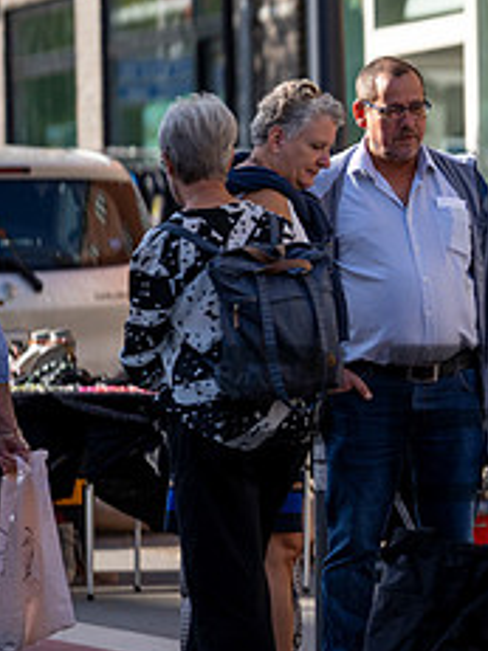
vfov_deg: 3.8
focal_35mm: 528
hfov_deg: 2.8
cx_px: 890
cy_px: 215
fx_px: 9934
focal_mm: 200
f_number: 2.8
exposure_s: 1/2000
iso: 200
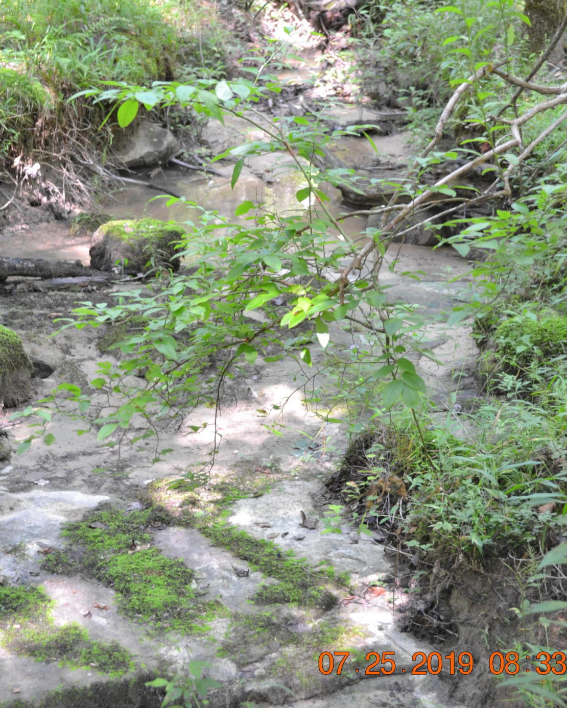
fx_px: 1447
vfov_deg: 27.4
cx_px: 267
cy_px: 261
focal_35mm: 69
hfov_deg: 22.2
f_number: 5
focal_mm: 34
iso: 640
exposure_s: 1/15
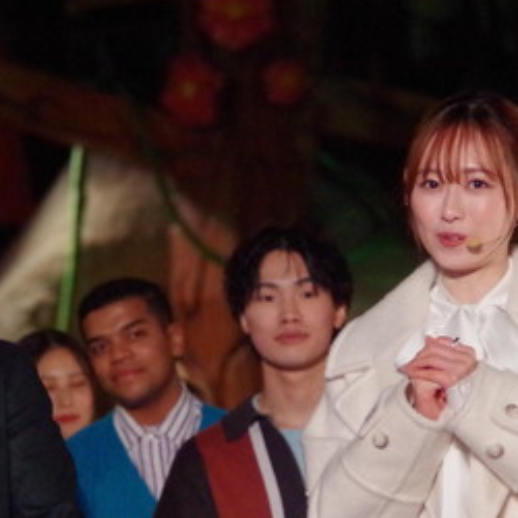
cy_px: 343
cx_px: 193
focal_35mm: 352
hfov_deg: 5.0
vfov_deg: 5.0
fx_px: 5959
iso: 6400
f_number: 5.6
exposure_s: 1/50
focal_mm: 135
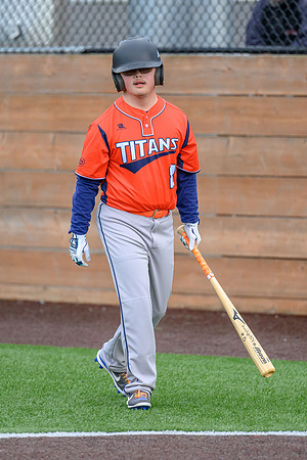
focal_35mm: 353
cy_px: 231
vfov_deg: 5.8
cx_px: 117
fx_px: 4516
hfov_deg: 3.9
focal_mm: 200
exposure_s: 1/2000
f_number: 2.8
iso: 900
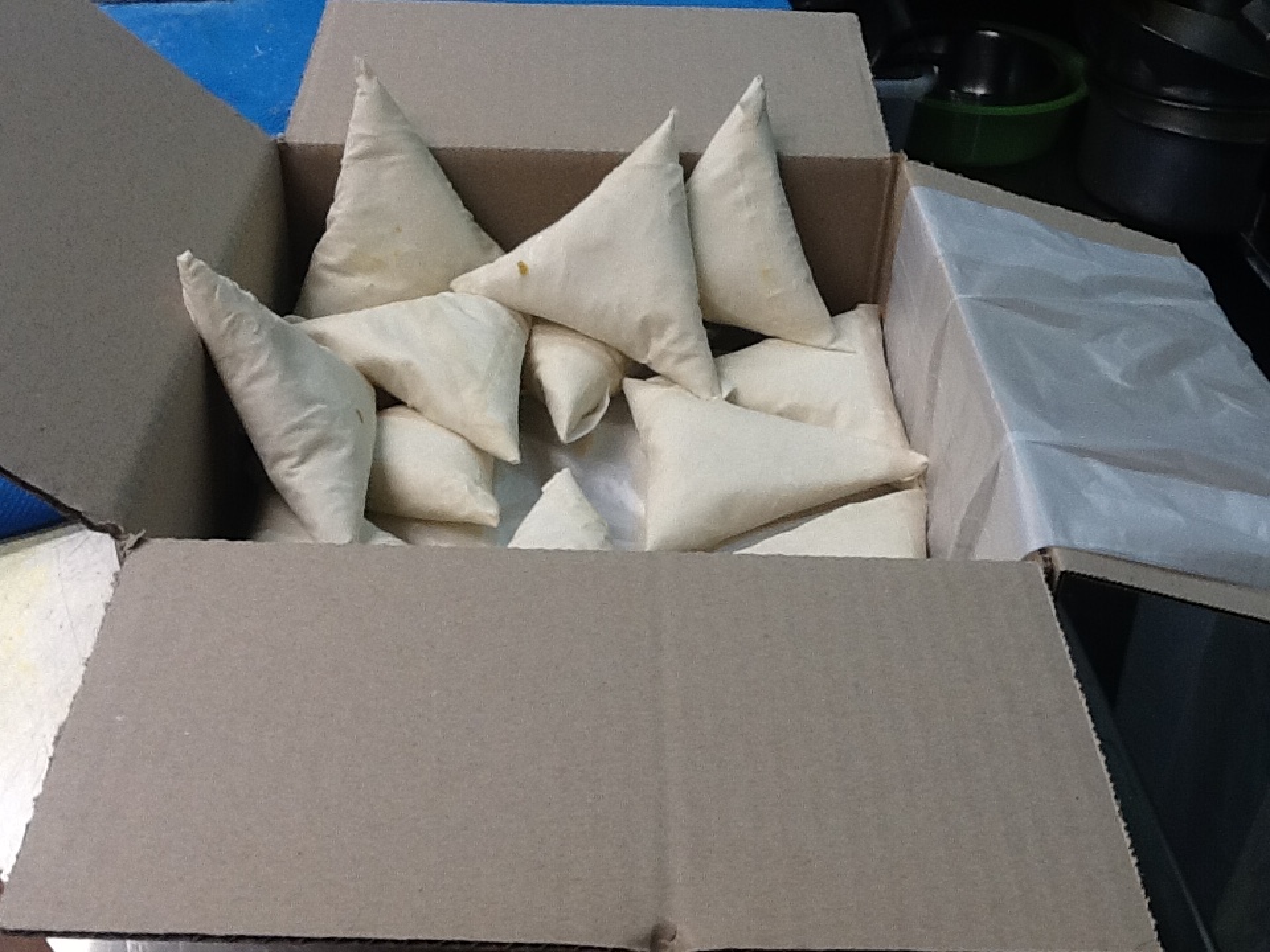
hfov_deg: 42.9
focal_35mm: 44
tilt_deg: -37.8
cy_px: 476
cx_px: 635
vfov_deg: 32.9
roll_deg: -0.3
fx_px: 1614
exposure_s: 1/30
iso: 40
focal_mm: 2.03
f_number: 2.4
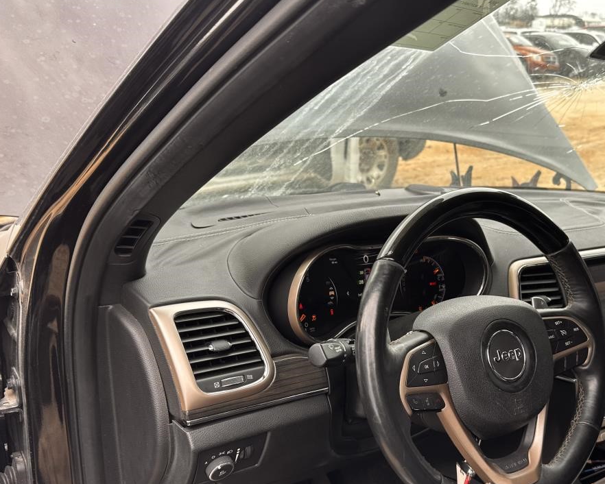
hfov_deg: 52.3
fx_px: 609
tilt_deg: -24.5
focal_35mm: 34
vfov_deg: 42.7
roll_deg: -2.3
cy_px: 326
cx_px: 379
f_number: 1.78
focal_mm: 6.86
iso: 64
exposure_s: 1/126
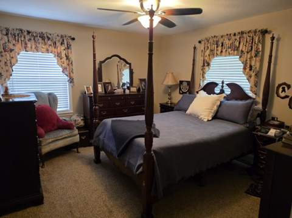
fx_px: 194
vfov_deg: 58.8
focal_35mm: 23
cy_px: 109
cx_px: 146
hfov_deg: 74.0
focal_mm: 6.3
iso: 1600
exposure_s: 1/120
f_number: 1.7
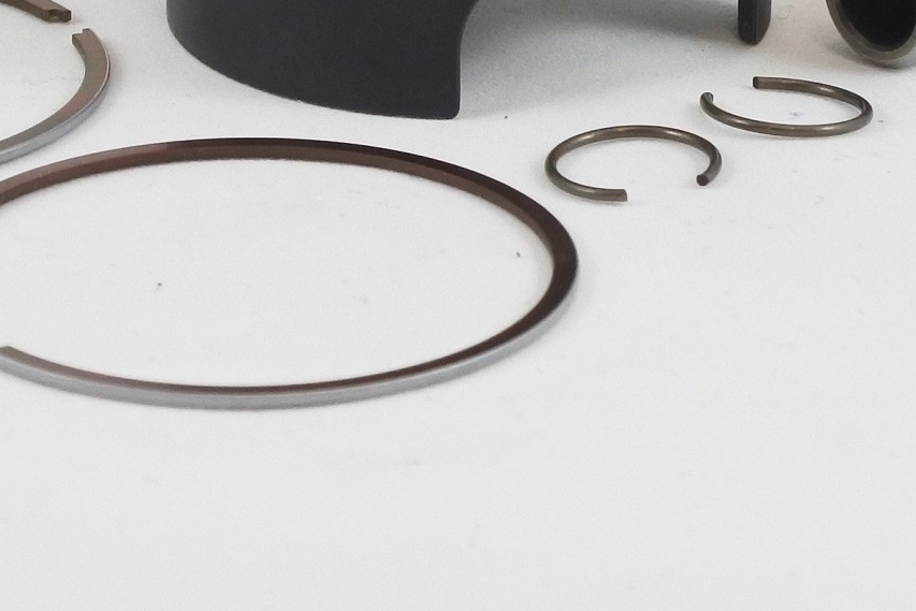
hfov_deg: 14.1
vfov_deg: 9.3
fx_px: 3715
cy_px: -106
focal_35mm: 146
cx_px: 396
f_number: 5
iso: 500
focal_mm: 22.7
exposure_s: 1/125
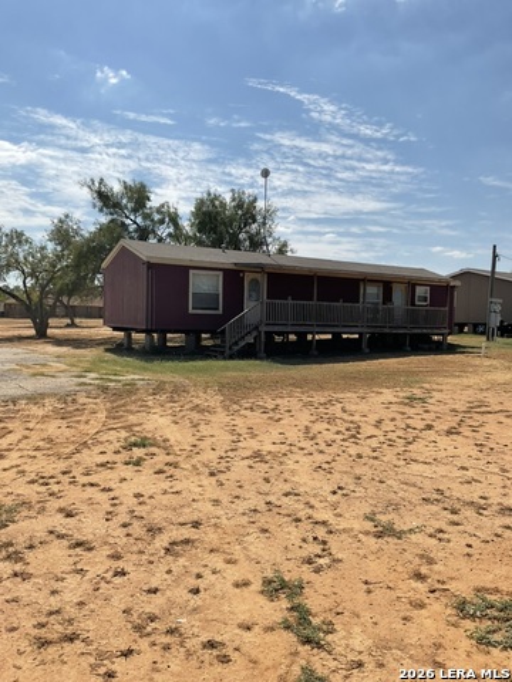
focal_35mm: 29
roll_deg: -0.8
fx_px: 572
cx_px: 256
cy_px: 341
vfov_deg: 61.7
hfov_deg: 48.2
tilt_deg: -4.0
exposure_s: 1/4065
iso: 16
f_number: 1.8
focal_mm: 3
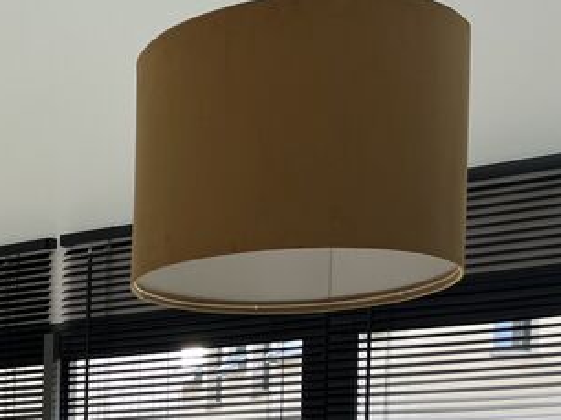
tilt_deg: -1.1
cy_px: 567
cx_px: -178
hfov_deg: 20.9
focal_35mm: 85
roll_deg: -0.9
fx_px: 1376
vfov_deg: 16.3
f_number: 1.6
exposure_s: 1/122
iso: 50
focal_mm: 5.1
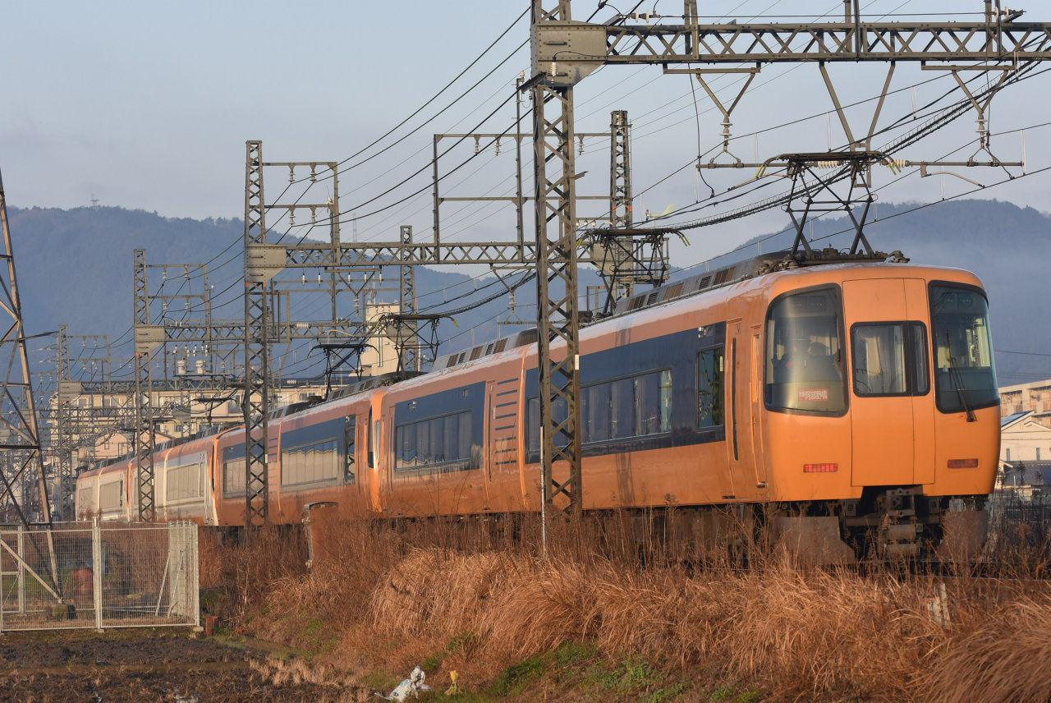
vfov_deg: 8.7
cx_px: 526
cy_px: 352
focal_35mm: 158
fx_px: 4602
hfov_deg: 13.0
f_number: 4.5
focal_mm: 105
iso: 400
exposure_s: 1/1000
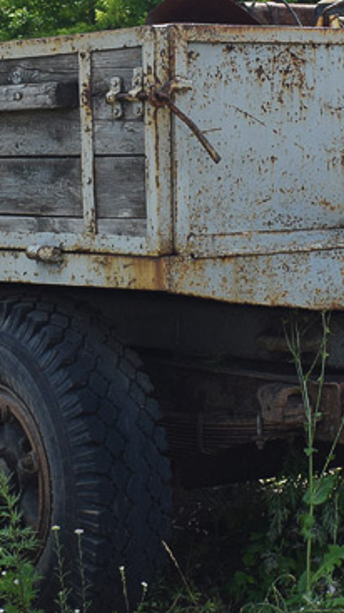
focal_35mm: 113
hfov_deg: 10.7
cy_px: 169
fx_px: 1835
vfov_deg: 18.9
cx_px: 202
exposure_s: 1/500
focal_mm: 22
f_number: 5.6
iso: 200
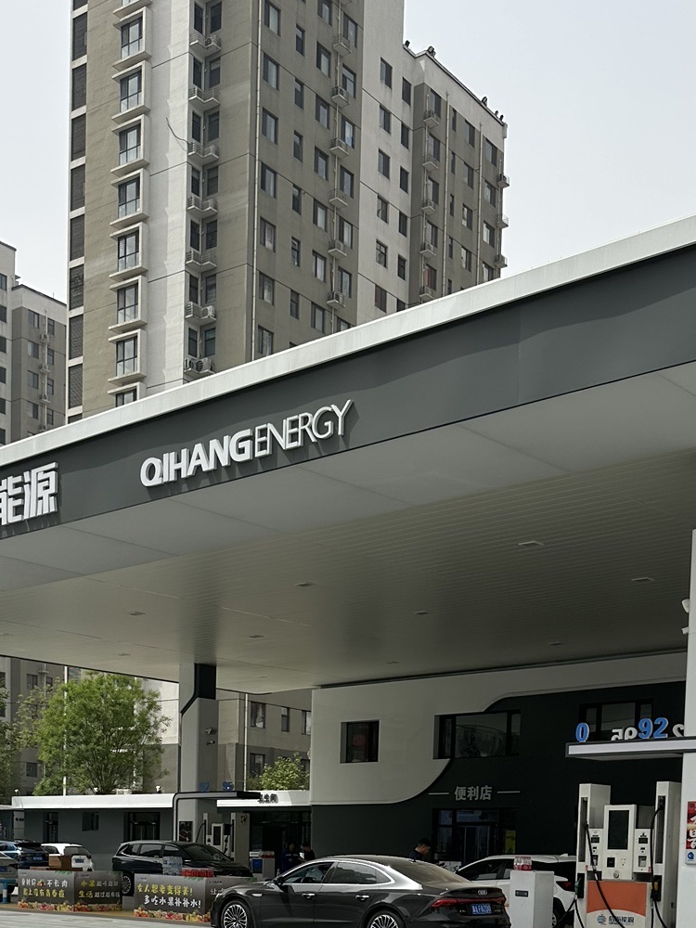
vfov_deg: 36.1
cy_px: 910
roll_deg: -2.5
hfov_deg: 30.2
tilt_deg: -0.9
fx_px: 1287
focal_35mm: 48
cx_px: 287
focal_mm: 6.86
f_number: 1.78
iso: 80
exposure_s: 1/5000
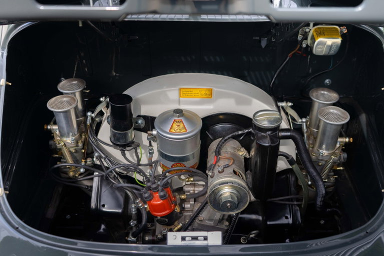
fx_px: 373
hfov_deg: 54.4
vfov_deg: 37.9
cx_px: 192
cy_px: 128
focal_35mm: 35
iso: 50
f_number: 4.5
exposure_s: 1/50
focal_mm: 35
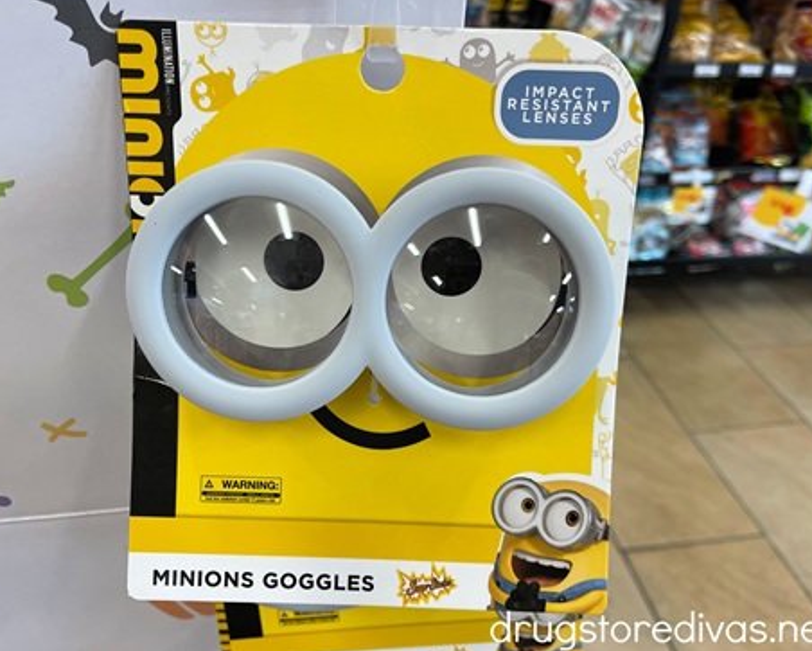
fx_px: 649
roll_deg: -2.1
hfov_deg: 64.0
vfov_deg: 53.2
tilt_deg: -33.3
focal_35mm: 27
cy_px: 319
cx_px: 392
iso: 100
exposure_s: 1/120
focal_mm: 5.1
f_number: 1.6
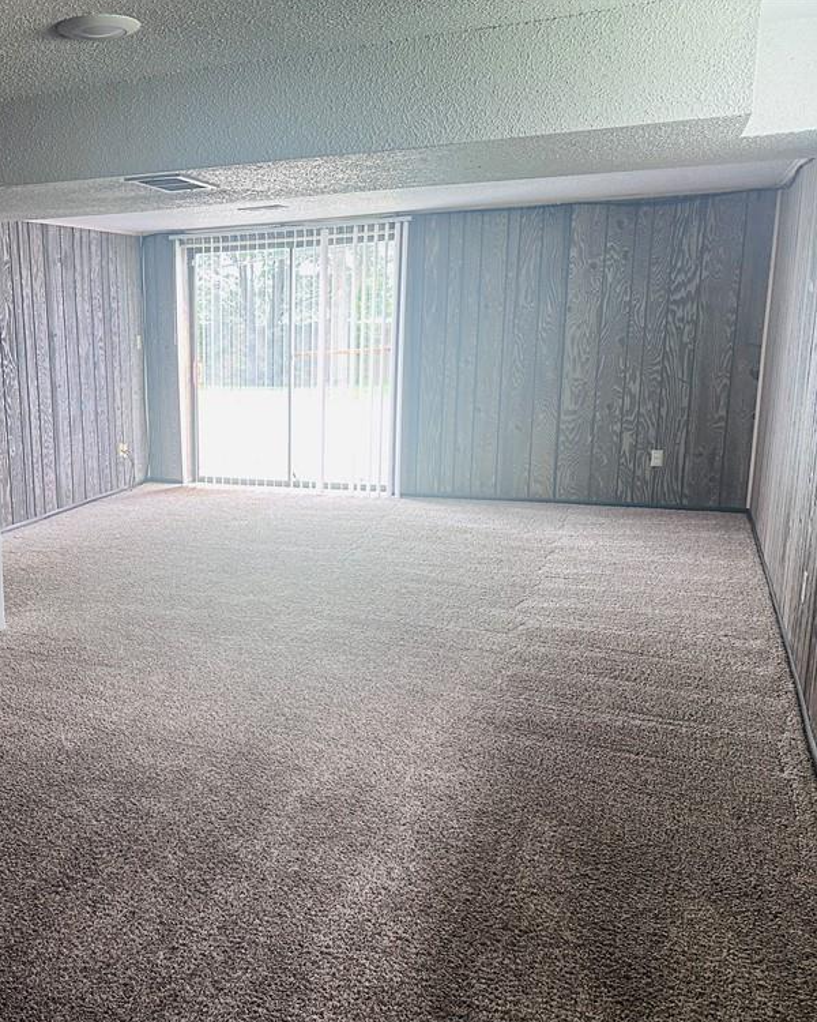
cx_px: 165
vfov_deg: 55.7
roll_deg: +0.6
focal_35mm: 32
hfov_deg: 43.7
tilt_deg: -11.8
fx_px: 967
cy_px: 519
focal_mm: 6.86
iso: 250
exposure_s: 1/98
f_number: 1.78
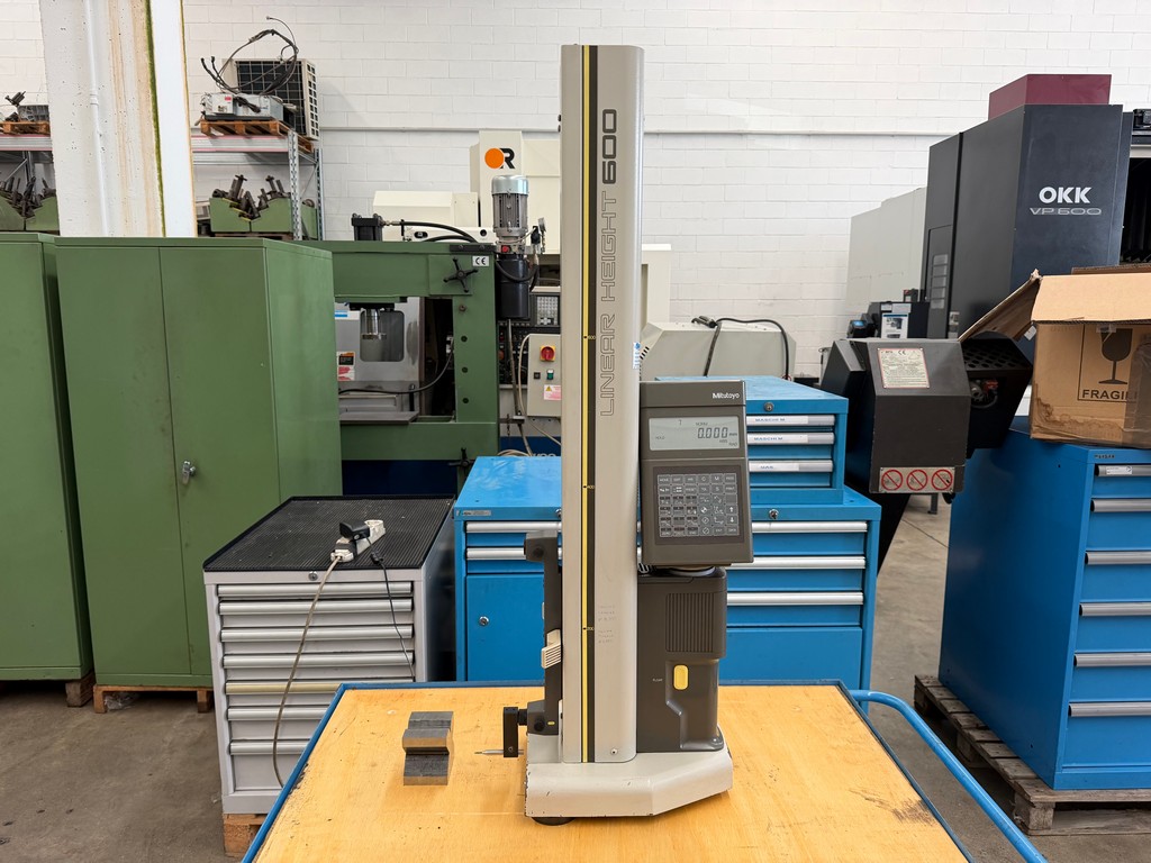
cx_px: 576
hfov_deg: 71.6
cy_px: 432
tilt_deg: -10.1
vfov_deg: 56.8
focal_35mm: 24
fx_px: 798
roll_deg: -0.9
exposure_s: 1/121
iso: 160
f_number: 1.78
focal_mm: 6.76
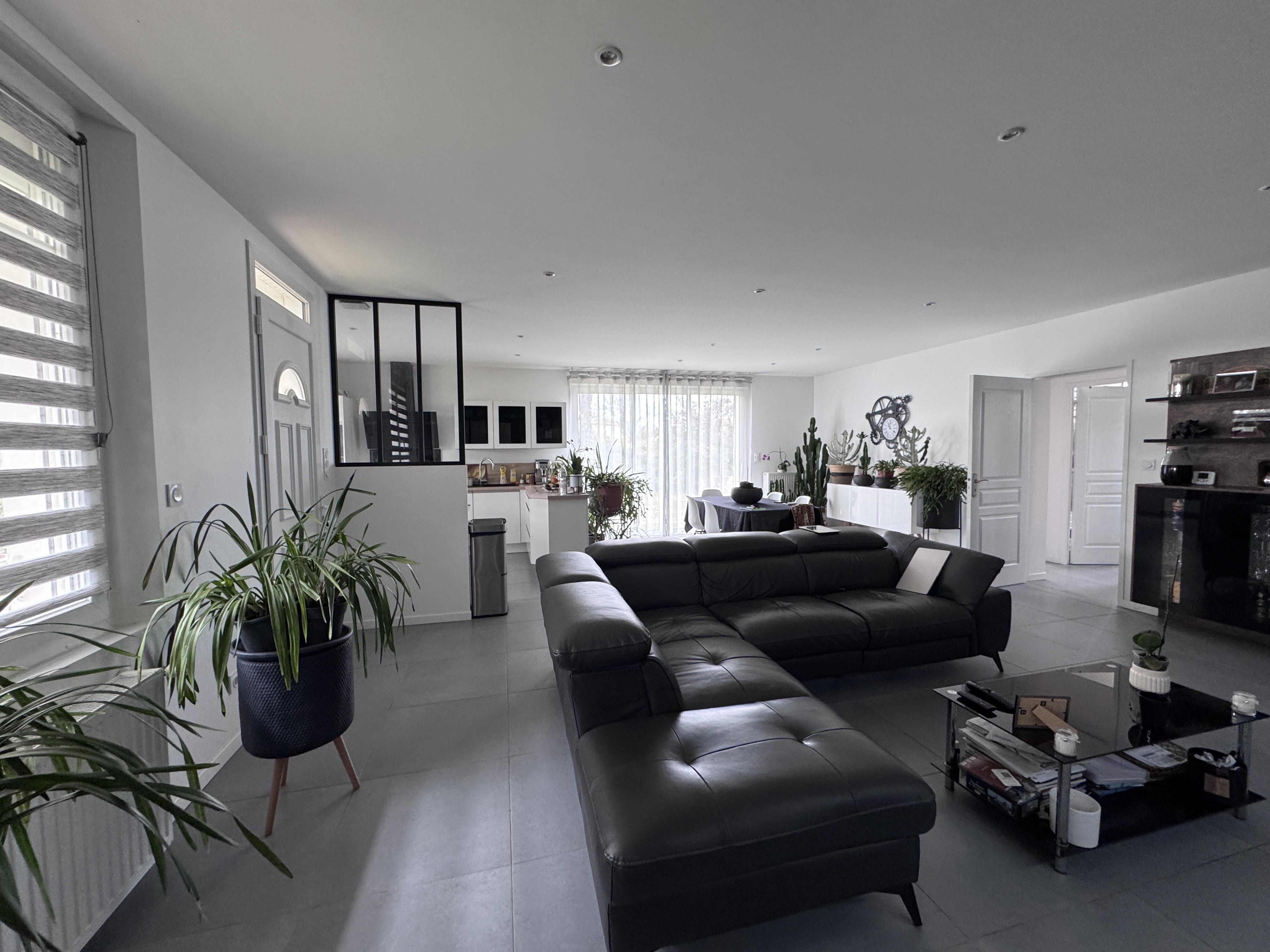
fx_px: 514
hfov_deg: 102.1
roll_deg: +0.6
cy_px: 476
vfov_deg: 85.7
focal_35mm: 14
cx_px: 635
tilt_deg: -2.3
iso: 250
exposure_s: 1/75
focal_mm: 2.22
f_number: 2.2
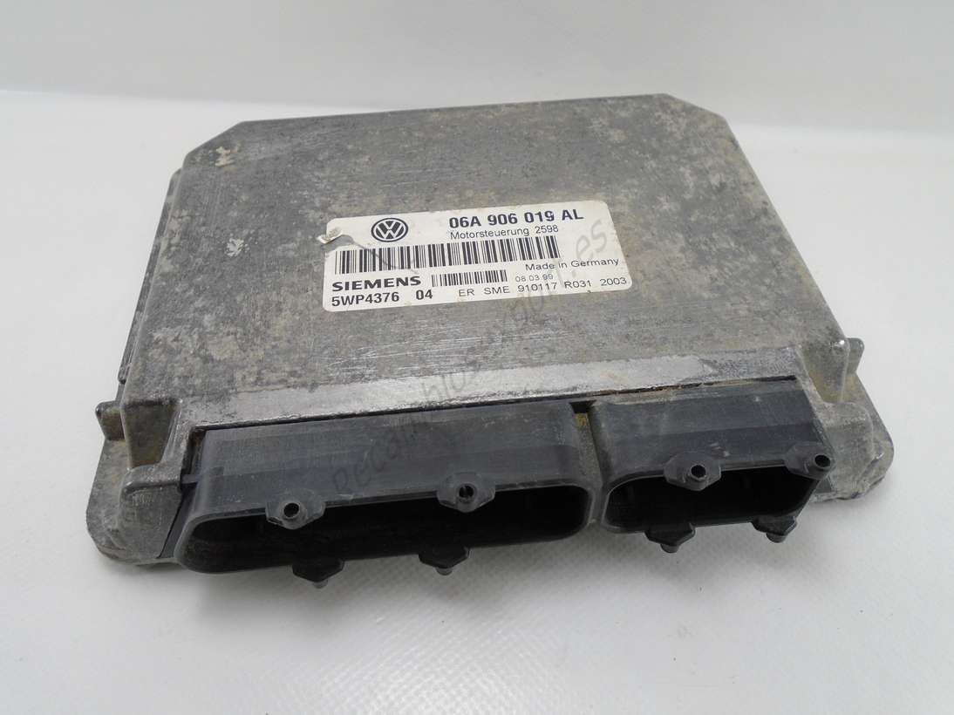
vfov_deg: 53.0
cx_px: 477
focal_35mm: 26
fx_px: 716
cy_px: 358
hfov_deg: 67.3
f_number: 3.2
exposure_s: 1/100
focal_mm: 4.6
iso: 100
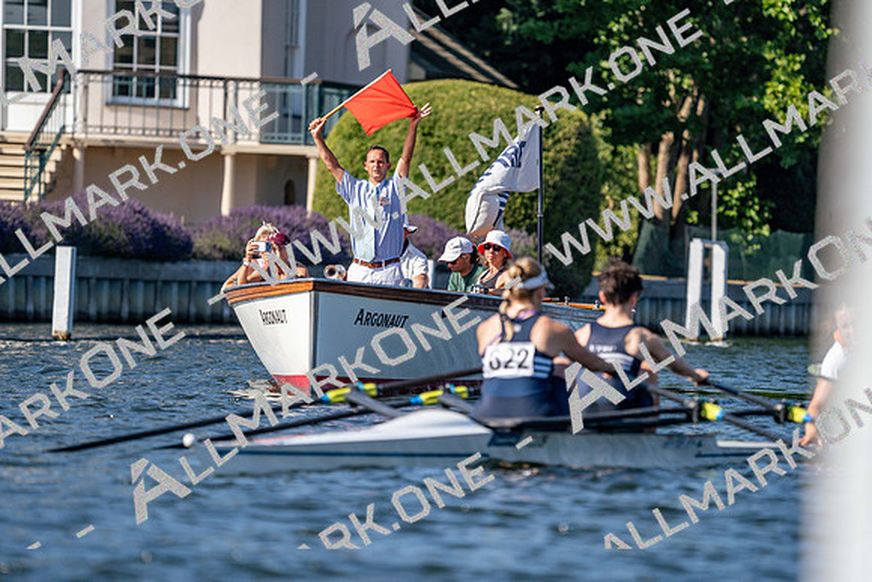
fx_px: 9061
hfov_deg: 5.5
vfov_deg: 3.7
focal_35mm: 374
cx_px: 436
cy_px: 291
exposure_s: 1/1600
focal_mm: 374
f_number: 6.3
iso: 250
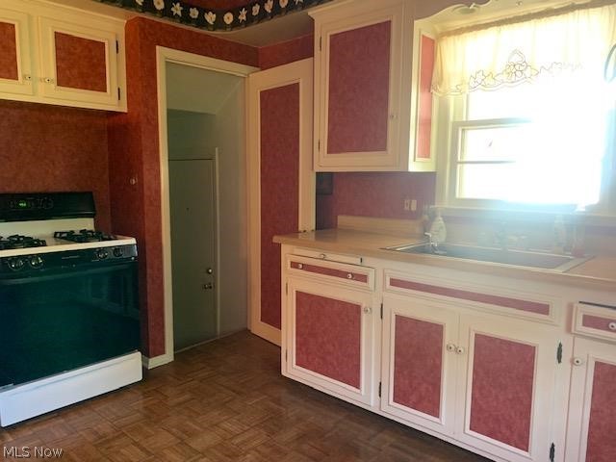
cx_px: 308
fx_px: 463
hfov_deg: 67.3
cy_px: 231
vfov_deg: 53.1
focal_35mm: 26
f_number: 1.8
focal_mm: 4.25
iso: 250
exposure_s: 1/60
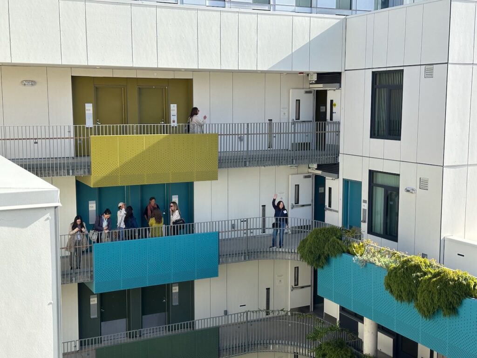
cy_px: 179
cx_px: 238
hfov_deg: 39.7
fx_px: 661
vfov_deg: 30.3
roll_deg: -0.5
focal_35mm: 48
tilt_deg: -7.3
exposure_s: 1/2028
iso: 64
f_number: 1.78
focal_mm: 6.86
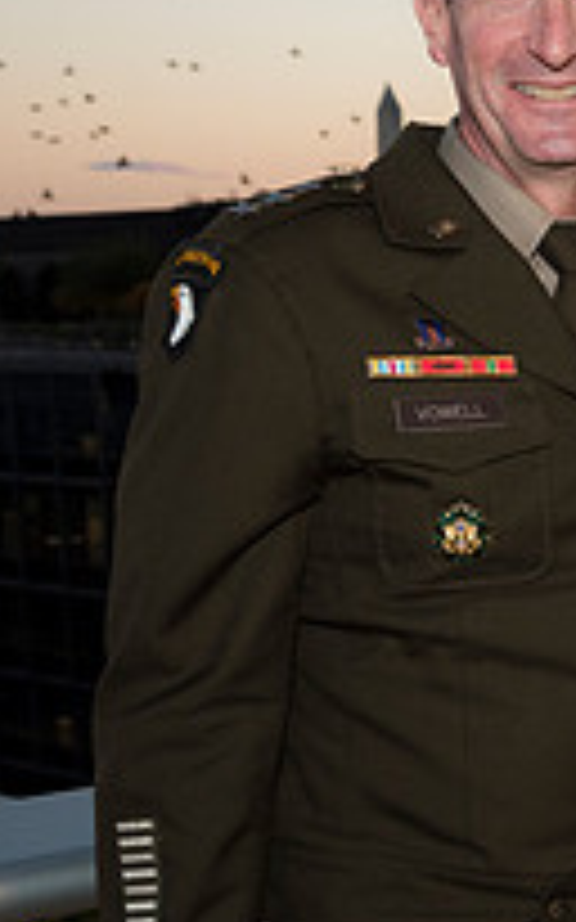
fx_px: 2614
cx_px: 1287
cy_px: 555
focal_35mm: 104
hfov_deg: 11.0
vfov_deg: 20.0
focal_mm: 36
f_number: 5.6
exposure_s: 1/125
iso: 800
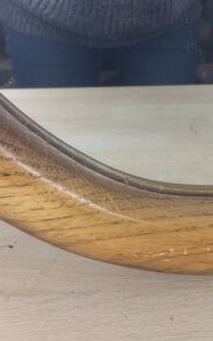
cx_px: 199
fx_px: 575
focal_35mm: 62
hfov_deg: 20.5
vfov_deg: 32.9
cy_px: 175
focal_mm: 4.15
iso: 50
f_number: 2.2
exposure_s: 1/33
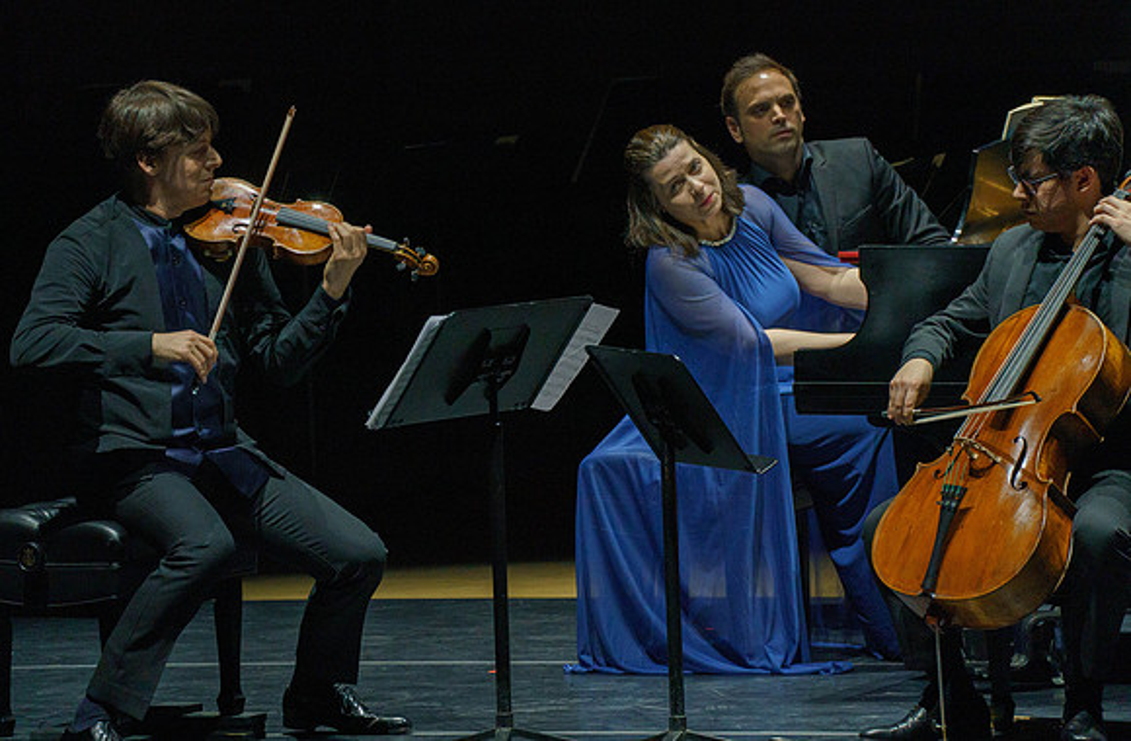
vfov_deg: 3.2
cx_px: 527
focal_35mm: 429
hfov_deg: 4.8
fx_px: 13413
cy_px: 339
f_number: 10
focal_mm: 400
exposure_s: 1/250
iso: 4000
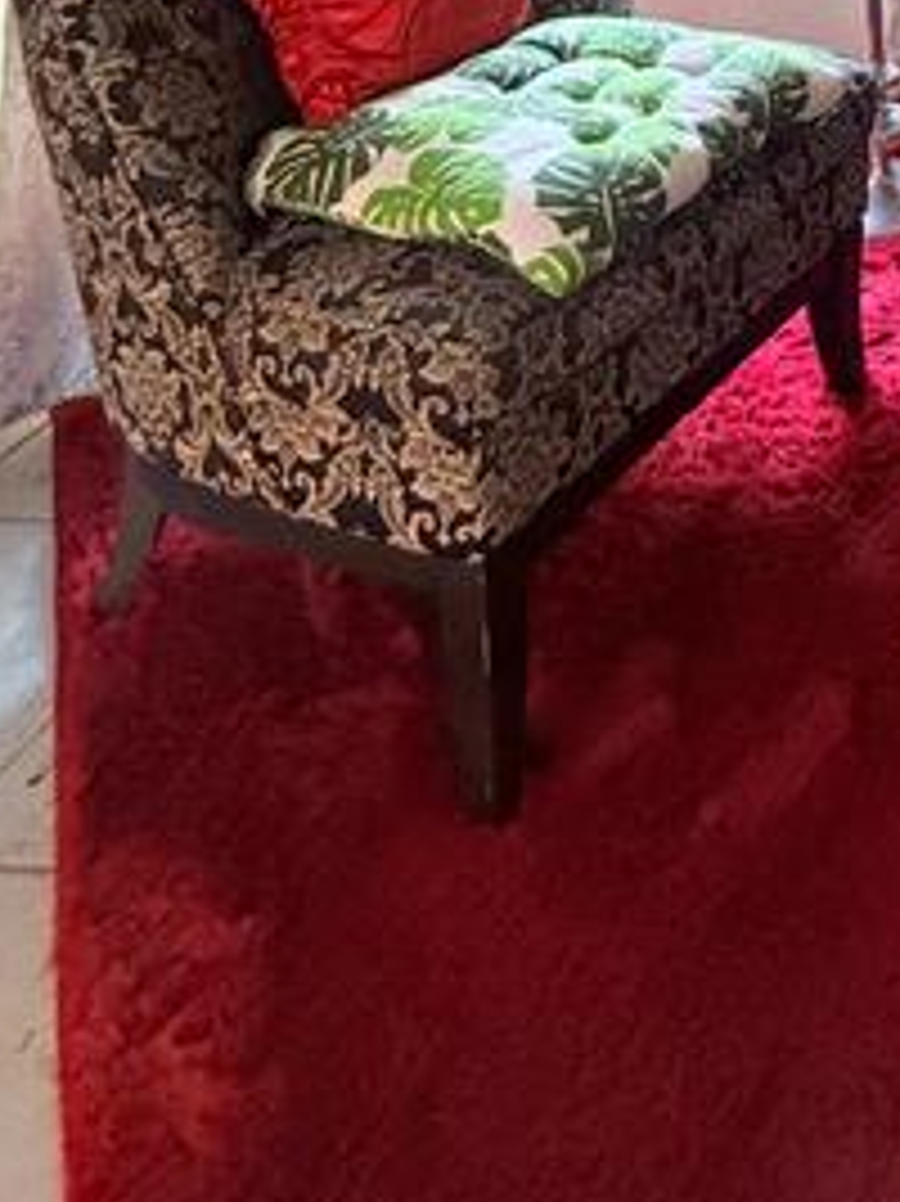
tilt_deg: +0.6
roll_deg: +1.4
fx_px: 1457
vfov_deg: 30.6
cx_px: 1156
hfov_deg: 28.5
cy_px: -495
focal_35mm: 42
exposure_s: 1/99
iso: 200
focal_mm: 2.22
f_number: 2.2
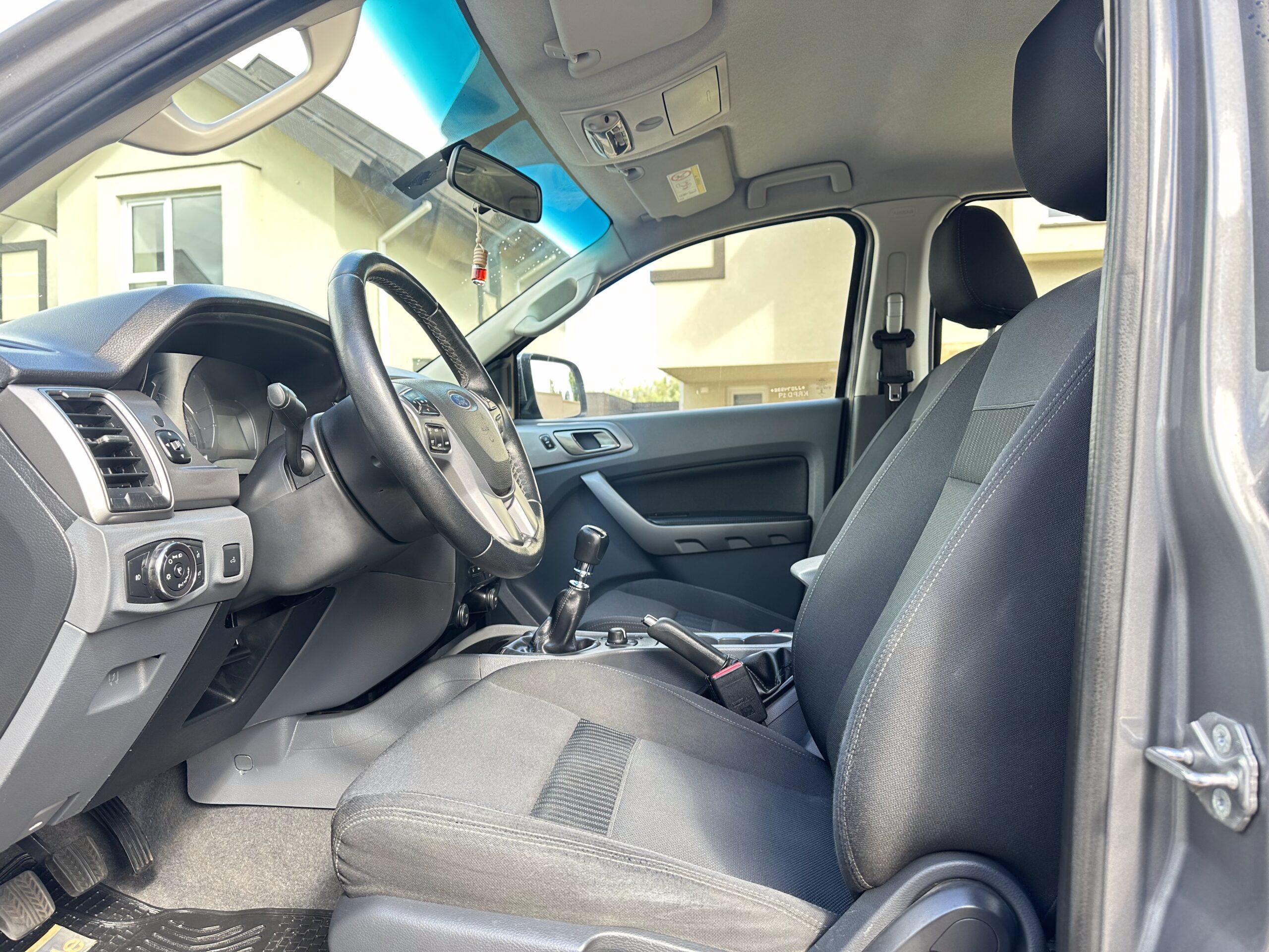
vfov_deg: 56.8
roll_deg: +0.1
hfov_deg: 71.6
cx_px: 634
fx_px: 880
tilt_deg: -0.7
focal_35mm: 24
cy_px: 476
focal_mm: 6.86
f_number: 1.78
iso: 100
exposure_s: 1/161
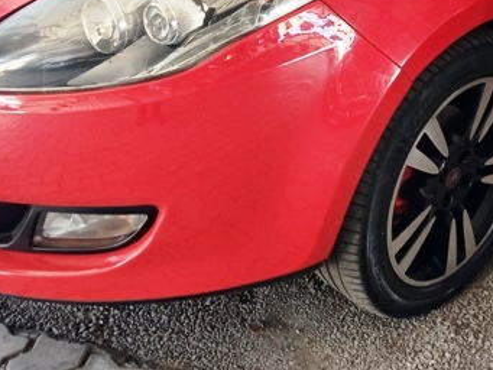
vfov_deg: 22.9
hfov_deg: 31.4
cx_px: 334
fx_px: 869
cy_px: -16
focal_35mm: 61
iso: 125
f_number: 1.8
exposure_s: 1/60
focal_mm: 3.98
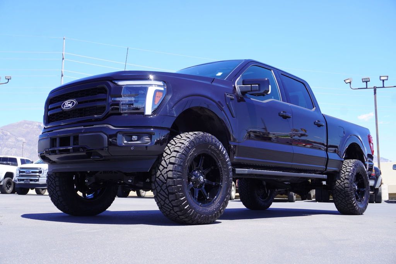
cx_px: 198
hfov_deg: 49.5
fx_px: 429
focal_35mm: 39
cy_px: 132
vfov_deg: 34.3
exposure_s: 1/100
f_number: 8
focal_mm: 26
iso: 100
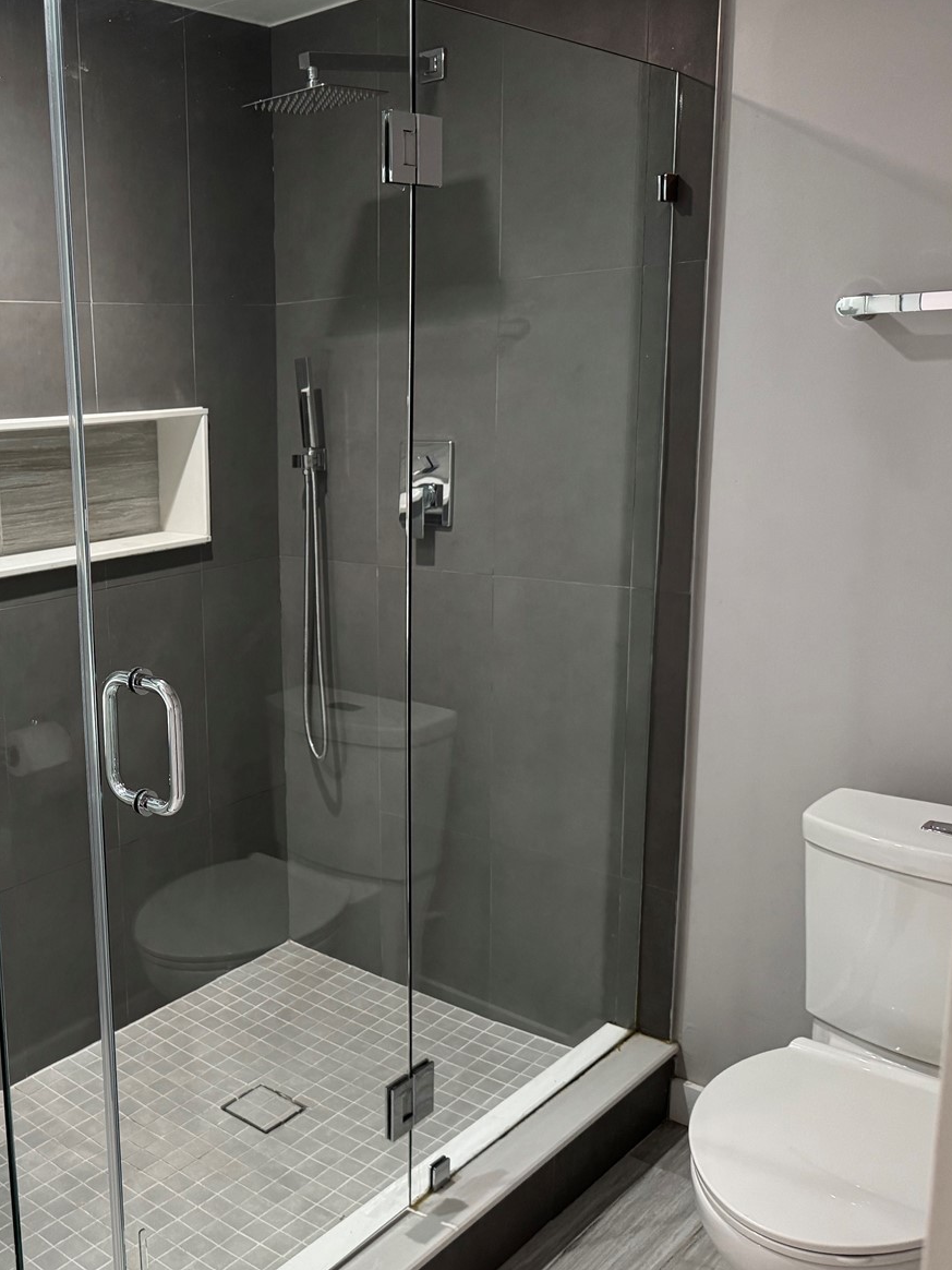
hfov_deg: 40.4
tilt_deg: -12.2
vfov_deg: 55.4
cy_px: 634
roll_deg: +2.6
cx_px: 137
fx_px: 1210
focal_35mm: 33
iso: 400
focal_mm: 6.76
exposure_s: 1/60
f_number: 1.78
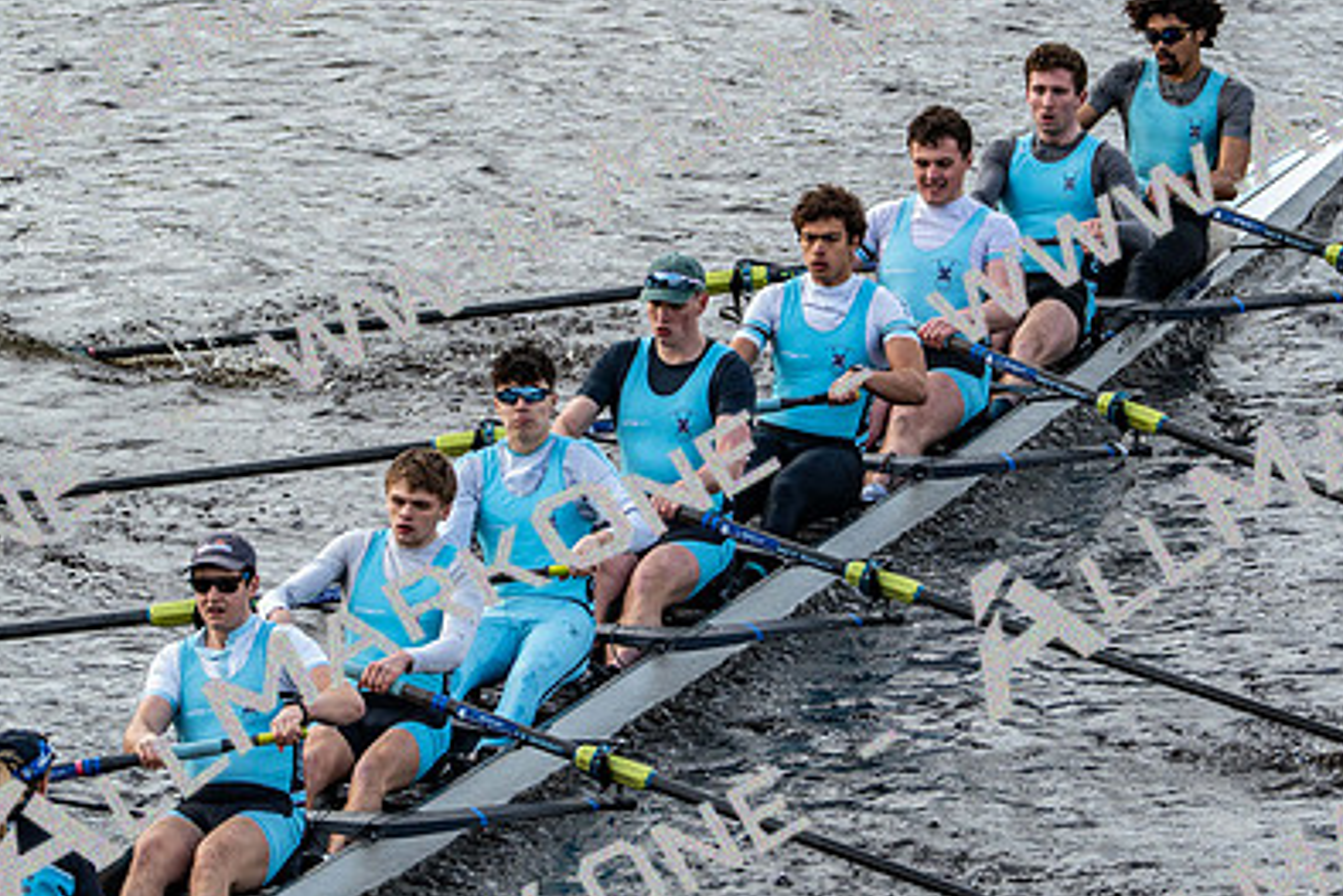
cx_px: 678
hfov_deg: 3.7
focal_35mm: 562
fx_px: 20972
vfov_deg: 2.4
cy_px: 400
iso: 640
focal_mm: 382
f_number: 6.3
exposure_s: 1/1250
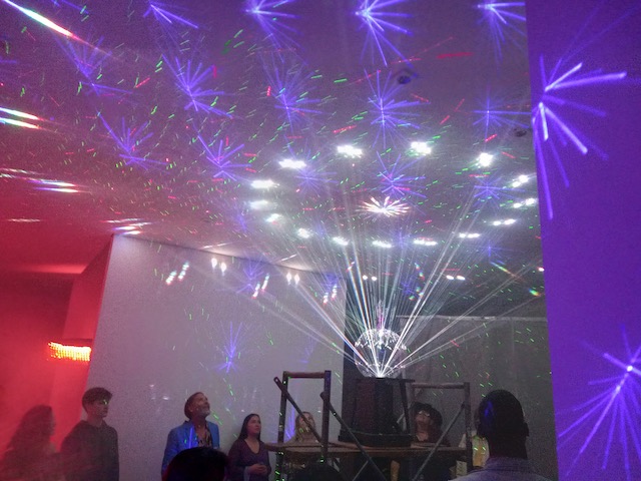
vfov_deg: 51.4
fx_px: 500
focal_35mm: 27
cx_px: 320
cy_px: 240
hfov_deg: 65.3
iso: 1000
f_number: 1.8
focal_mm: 3.94
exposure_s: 1/20
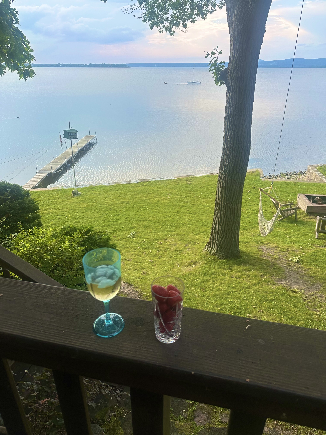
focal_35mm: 24
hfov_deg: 56.8
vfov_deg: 71.6
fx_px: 301
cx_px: 163
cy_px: 218
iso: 80
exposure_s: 1/729
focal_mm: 6.86
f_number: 1.78
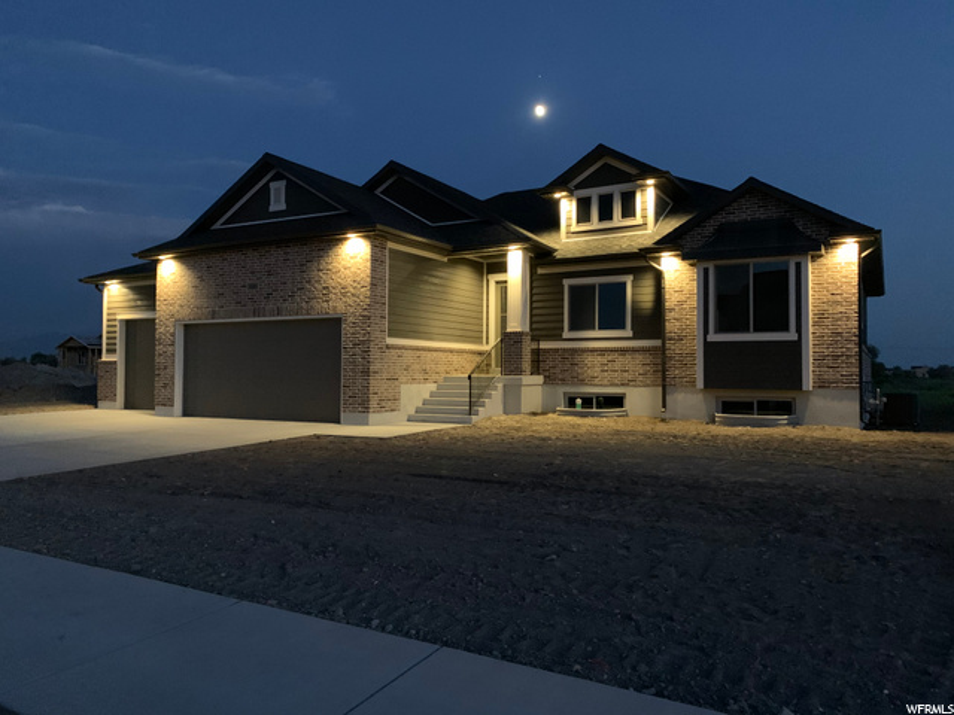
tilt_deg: +0.0
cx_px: 477
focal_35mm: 26
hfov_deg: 67.3
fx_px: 717
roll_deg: -0.4
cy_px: 358
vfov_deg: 53.1
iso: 1000
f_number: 1.8
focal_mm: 4.25
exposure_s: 1/16
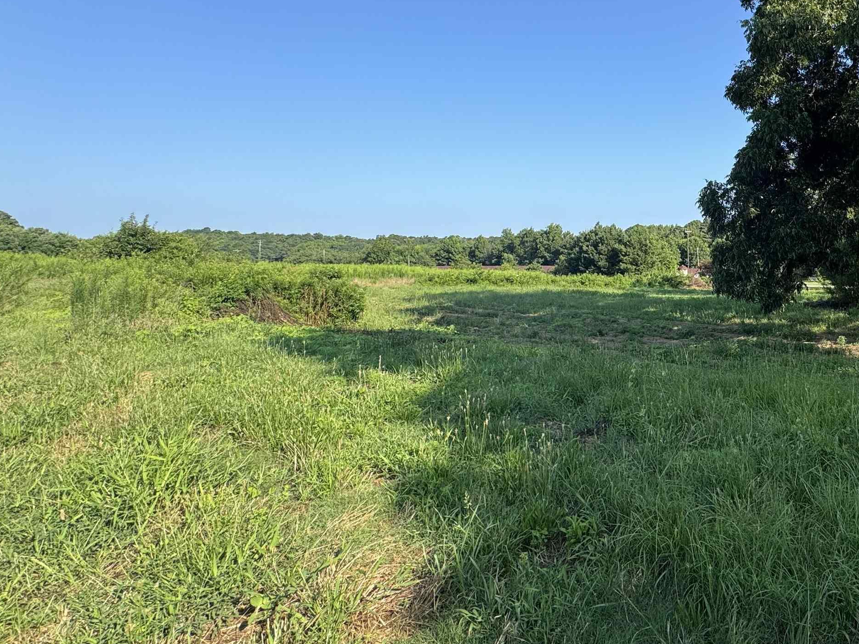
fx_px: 571
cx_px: 702
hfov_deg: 66.3
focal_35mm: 23
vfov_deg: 57.0
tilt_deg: +6.1
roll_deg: +1.3
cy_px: 193
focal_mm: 2.22
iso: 50
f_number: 2.2
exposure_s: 1/1078
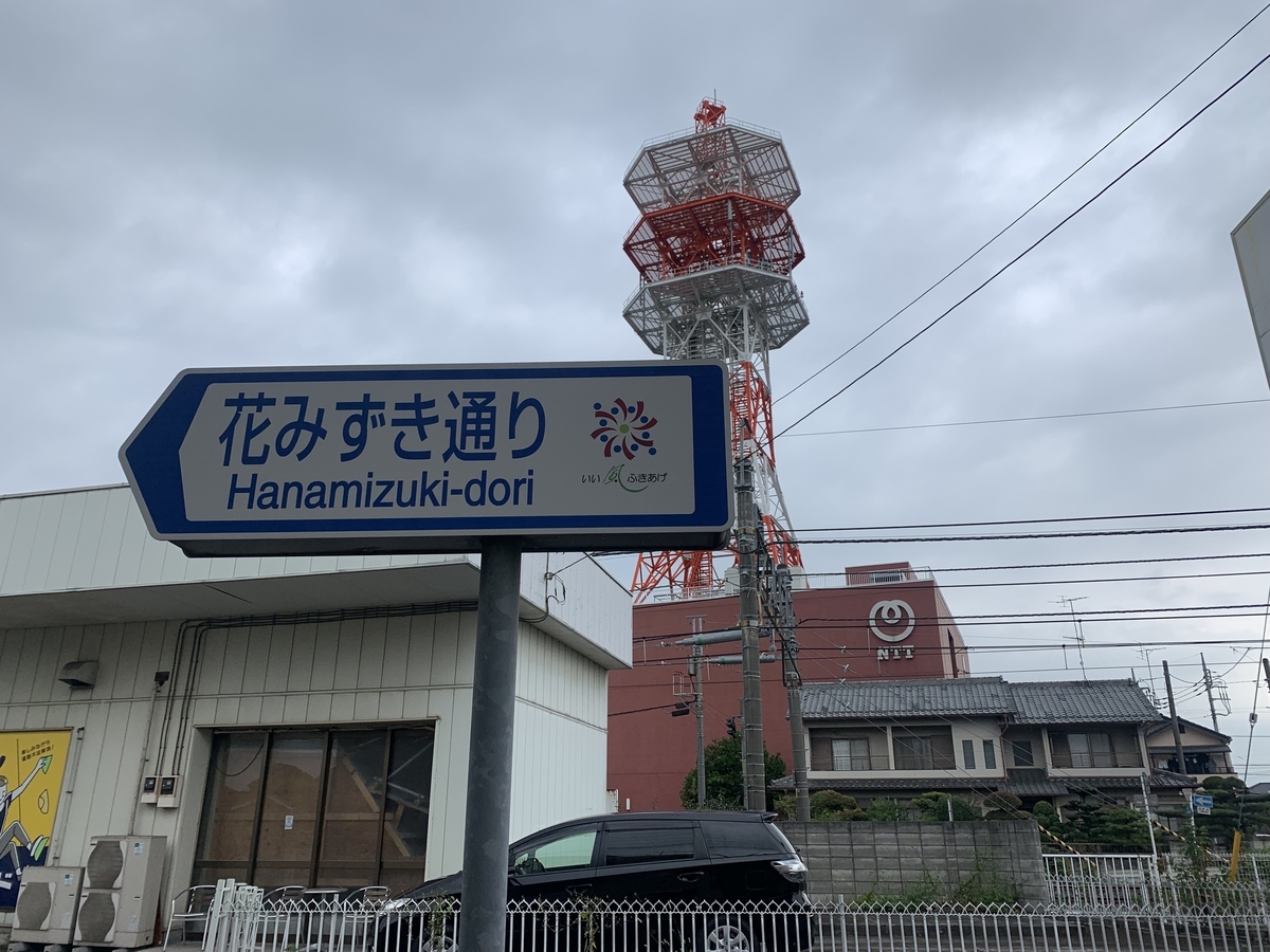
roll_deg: +0.5
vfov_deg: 53.1
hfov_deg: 67.3
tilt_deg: +21.1
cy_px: 476
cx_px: 635
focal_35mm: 26
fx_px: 954
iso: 25
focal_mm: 4.25
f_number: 1.8
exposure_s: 1/871
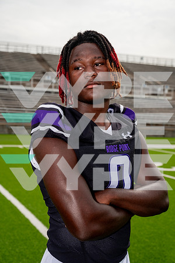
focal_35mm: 53
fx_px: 386
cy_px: 132
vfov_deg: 37.5
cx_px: 88
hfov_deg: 25.5
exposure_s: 1/800
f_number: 5.6
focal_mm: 53
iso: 125
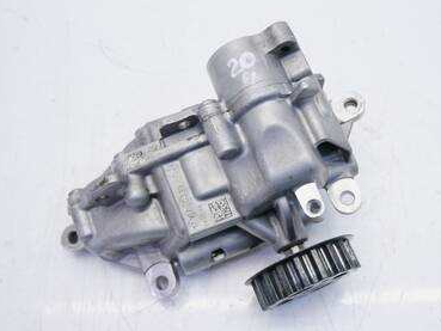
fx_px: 497
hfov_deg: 47.6
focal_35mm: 39
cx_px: 265
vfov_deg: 36.8
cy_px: 166
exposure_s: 1/125
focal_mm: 15
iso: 200
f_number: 3.8
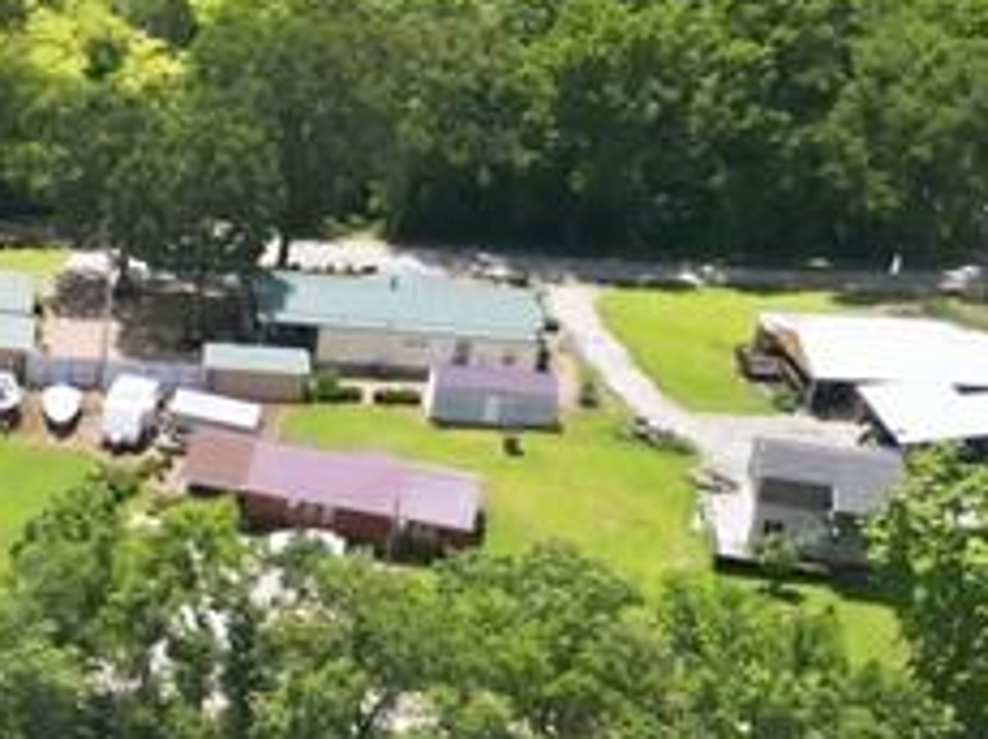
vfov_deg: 13.8
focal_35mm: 107
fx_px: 3051
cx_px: -988
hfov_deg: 15.0
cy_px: 279
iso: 200
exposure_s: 1/2500
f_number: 1.7
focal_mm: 6.7
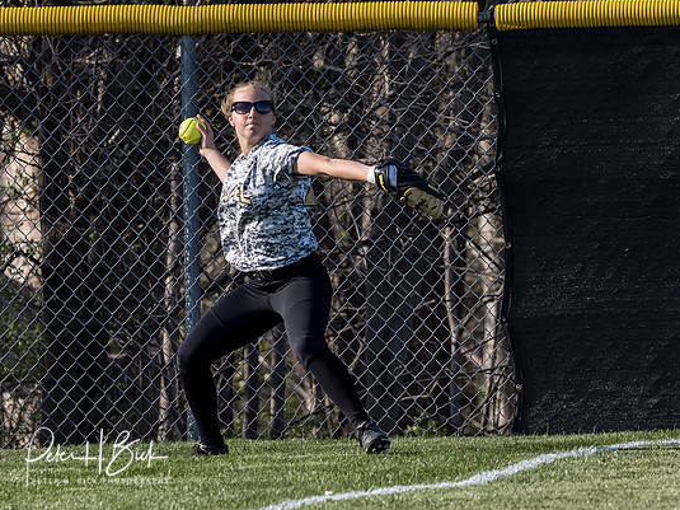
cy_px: 255
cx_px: 192
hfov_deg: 2.1
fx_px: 18481
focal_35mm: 941
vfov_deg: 1.6
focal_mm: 300
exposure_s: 1/1250
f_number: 6.3
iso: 400
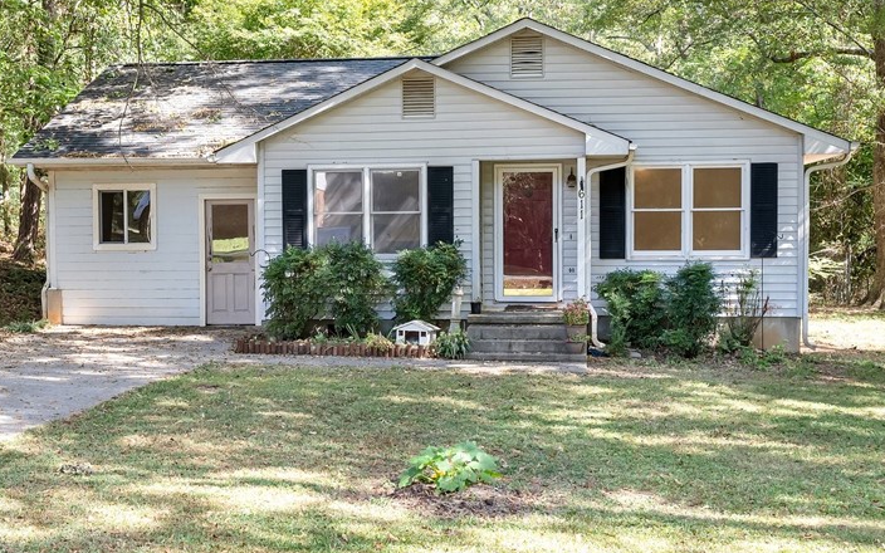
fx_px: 1327
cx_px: 369
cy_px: 136
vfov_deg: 23.3
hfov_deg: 36.8
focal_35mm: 55
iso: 400
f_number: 8
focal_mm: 35
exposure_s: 1/100
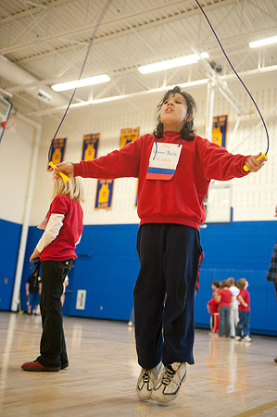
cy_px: 208
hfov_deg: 31.8
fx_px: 486
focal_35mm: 42
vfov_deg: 46.4
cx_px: 138
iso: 2000
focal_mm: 42
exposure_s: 1/320
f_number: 2.8
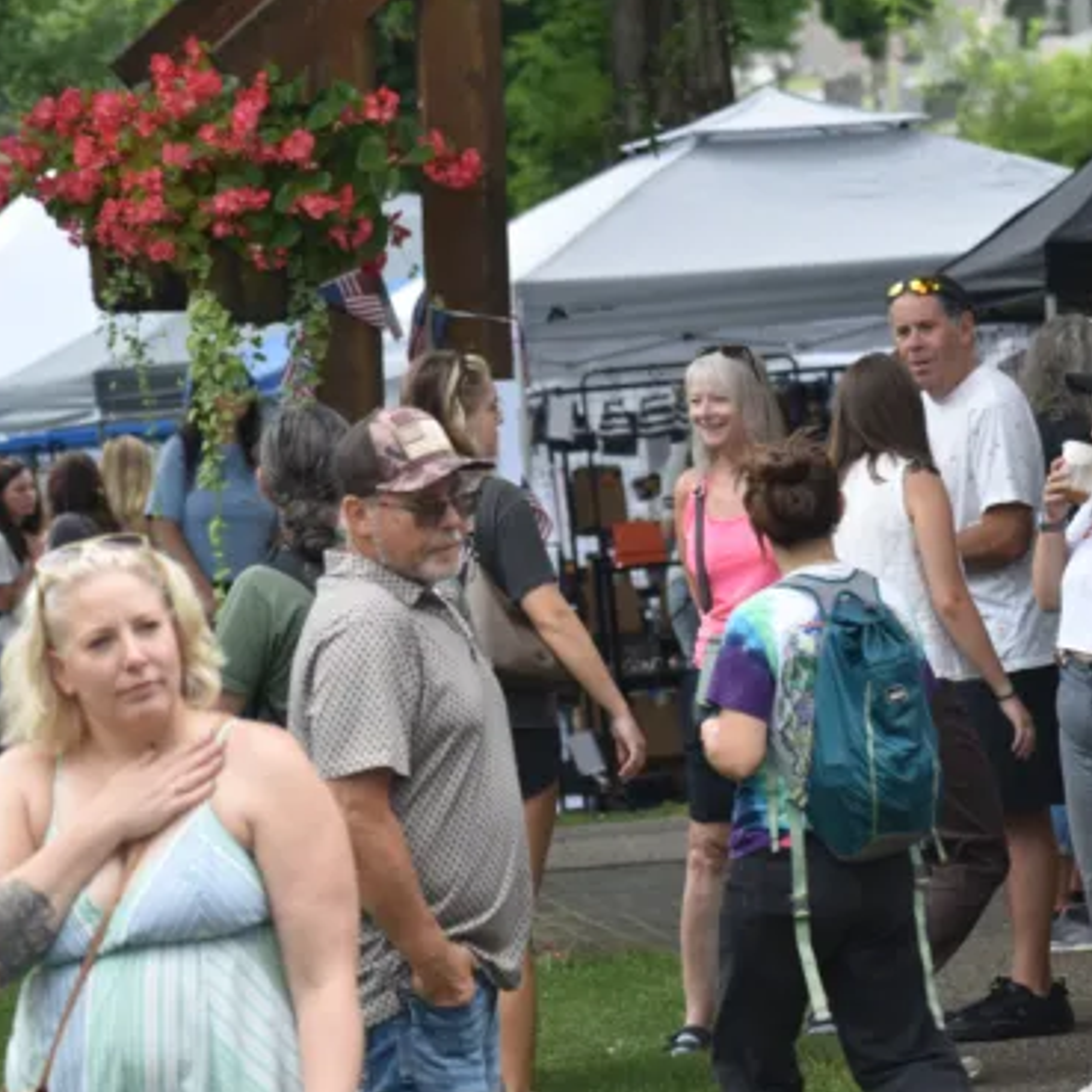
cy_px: 450
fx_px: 10172
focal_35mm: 285
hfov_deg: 6.1
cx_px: 858
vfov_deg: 6.1
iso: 360
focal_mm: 110
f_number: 5.6
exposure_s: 1/500
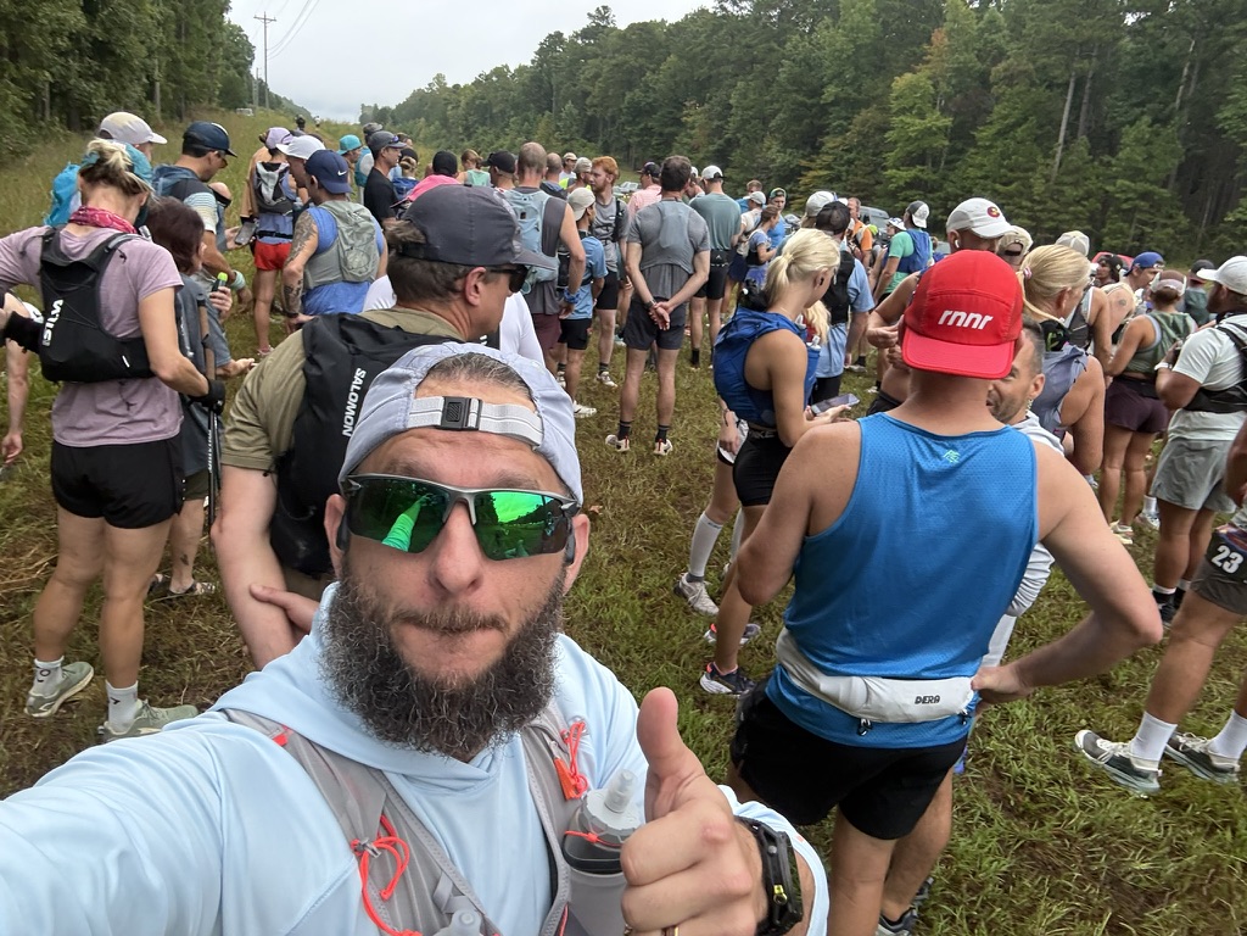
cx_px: 624
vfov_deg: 58.9
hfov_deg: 73.9
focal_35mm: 23
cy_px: 468
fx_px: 829
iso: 80
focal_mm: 2.69
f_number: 1.9
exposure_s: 1/67
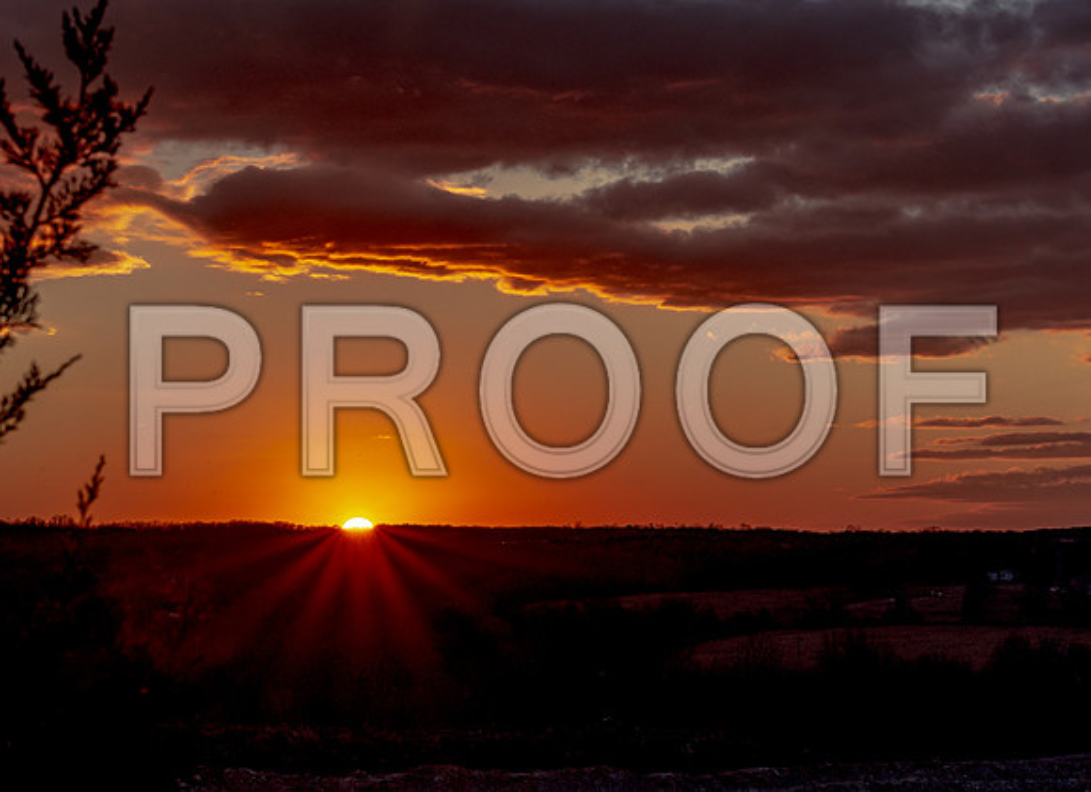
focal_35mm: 110
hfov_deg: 18.1
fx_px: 3419
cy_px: 431
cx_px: 654
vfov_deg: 13.2
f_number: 13
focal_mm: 60
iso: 100
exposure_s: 1/200
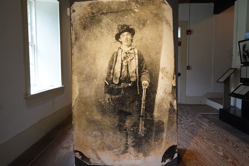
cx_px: 124
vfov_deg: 46.4
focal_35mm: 28
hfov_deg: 65.5
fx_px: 194
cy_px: 83
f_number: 10
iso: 8000
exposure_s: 1/100
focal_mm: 28
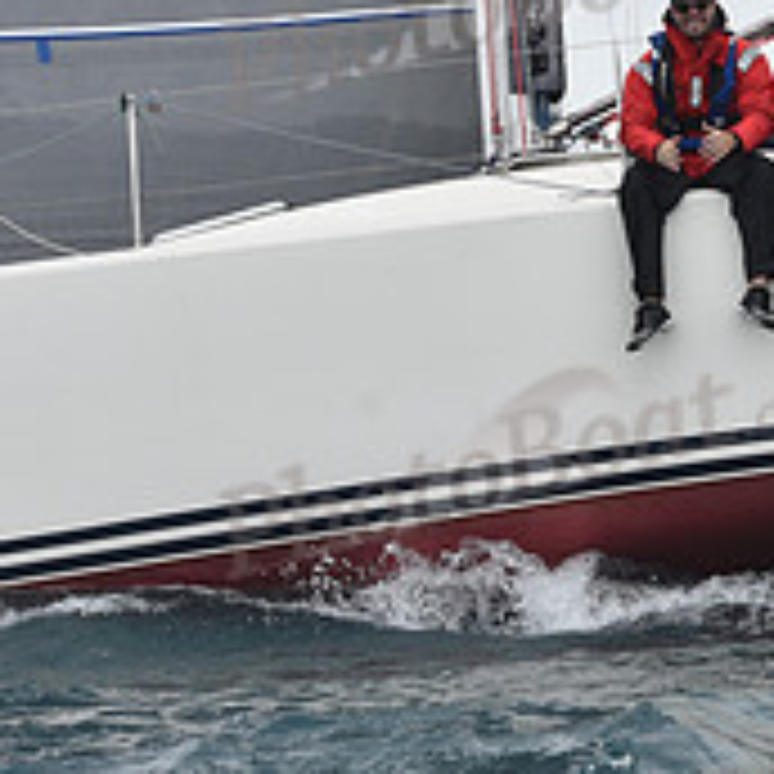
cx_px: 1089
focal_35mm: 235
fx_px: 5945
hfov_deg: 7.3
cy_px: 164
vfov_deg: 7.4
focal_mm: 82
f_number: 8
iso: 250
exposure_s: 1/800
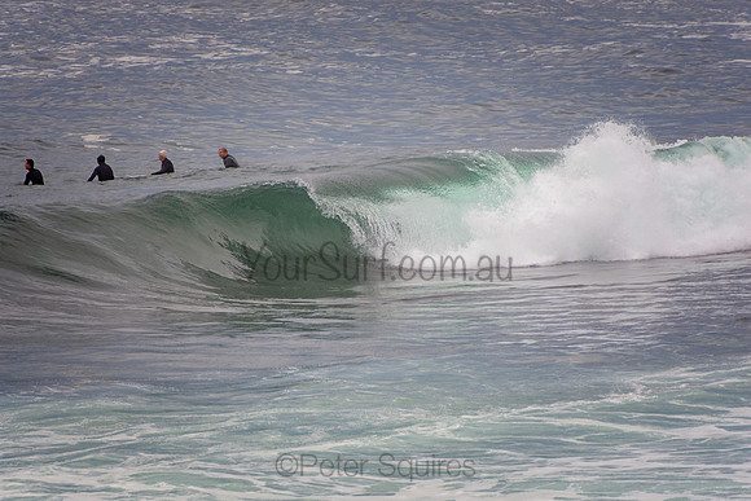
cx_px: 376
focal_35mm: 600
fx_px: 12519
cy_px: 250
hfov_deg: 3.4
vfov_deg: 2.3
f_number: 5.6
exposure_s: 1/800
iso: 500
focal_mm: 400
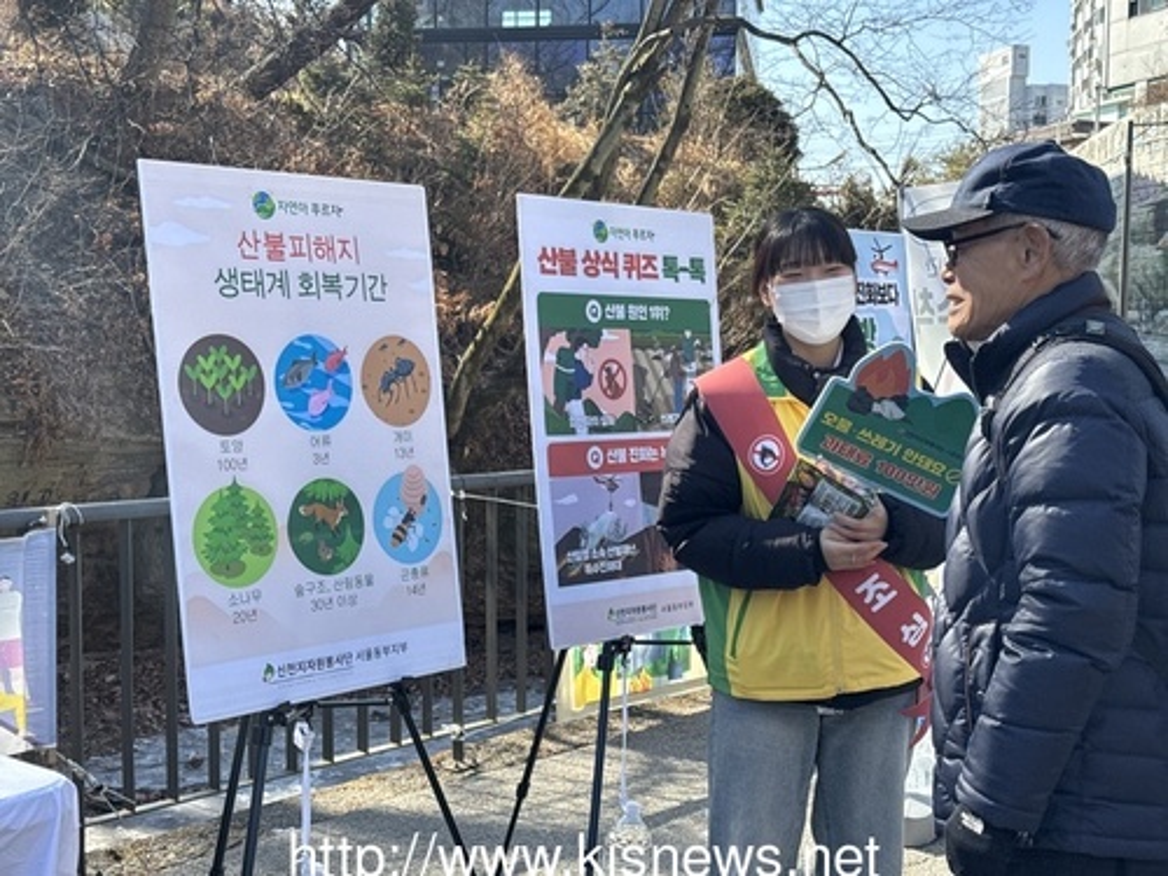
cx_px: 584
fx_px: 1620
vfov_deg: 30.3
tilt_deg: -4.1
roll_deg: -0.5
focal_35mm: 48
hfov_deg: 39.7
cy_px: 438
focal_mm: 6.76
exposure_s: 1/1133
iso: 64
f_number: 1.78
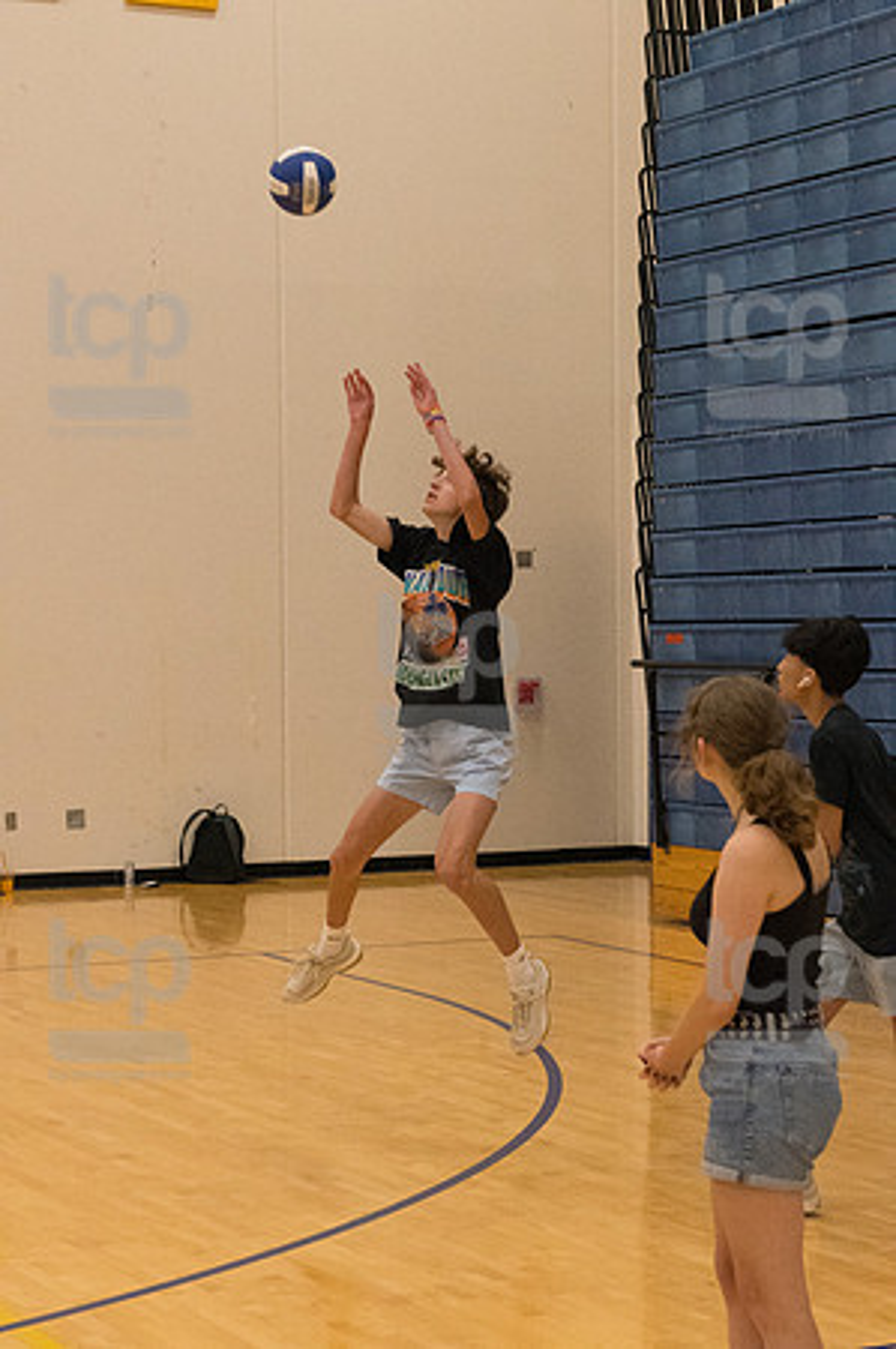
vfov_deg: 24.8
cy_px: 674
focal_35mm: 82
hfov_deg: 16.6
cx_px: 448
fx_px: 3068
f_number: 5.6
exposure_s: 1/400
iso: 10000
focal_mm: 55
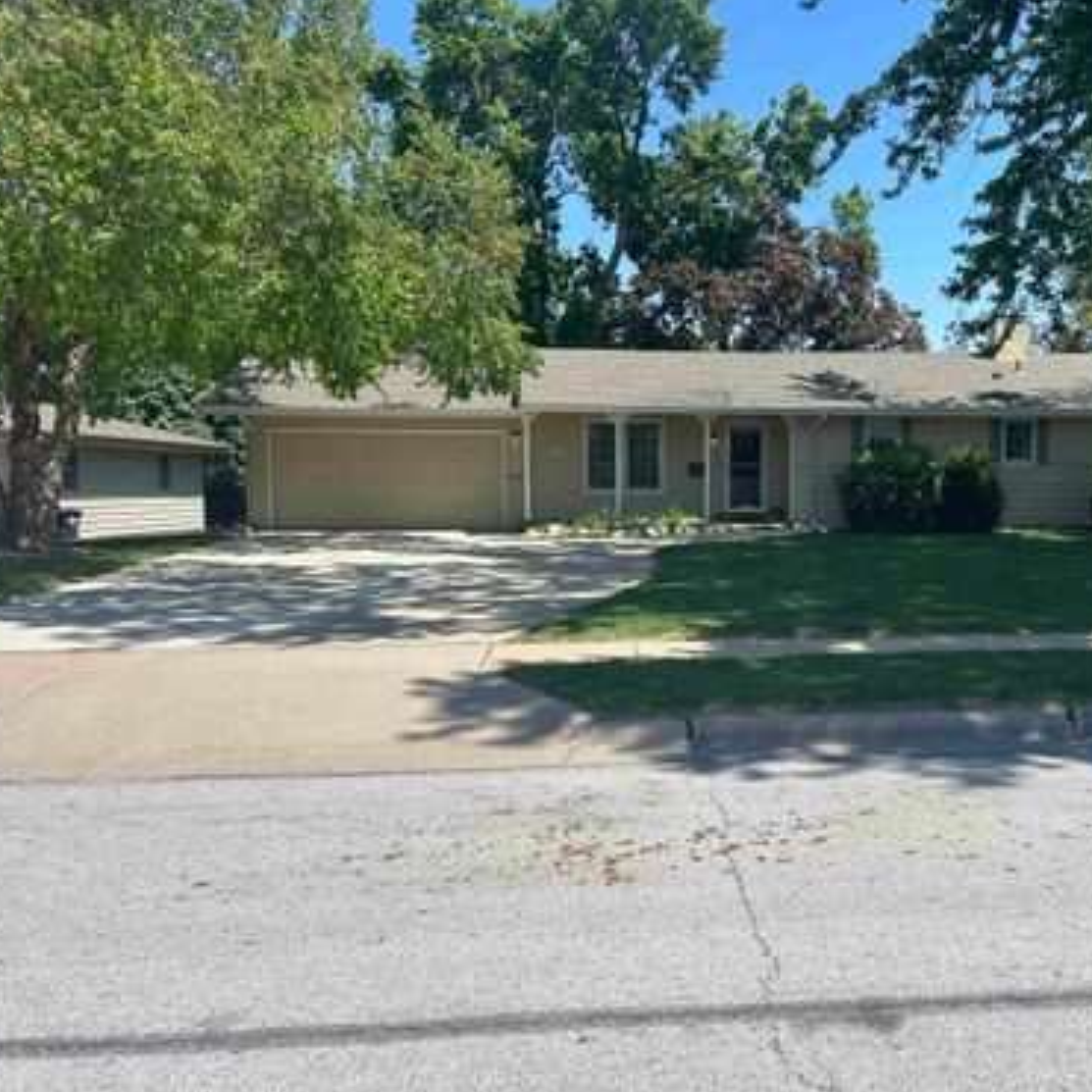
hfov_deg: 51.9
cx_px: 692
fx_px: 1106
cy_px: 543
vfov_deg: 52.5
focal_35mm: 31
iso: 50
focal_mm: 5.7
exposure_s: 1/3571
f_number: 1.5
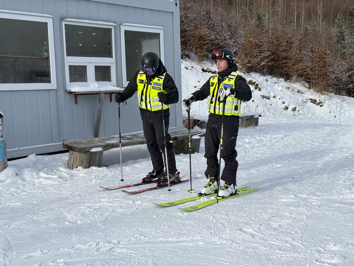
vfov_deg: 30.3
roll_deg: +2.5
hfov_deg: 39.7
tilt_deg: -6.9
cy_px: 133
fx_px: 491
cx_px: 177
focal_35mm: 48
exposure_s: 1/4587
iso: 64
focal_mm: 6.76
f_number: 1.78
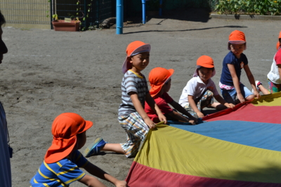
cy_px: 94
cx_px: 140
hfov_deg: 30.5
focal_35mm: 66
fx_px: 515
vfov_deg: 20.6
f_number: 8
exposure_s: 1/250
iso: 100
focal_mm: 44
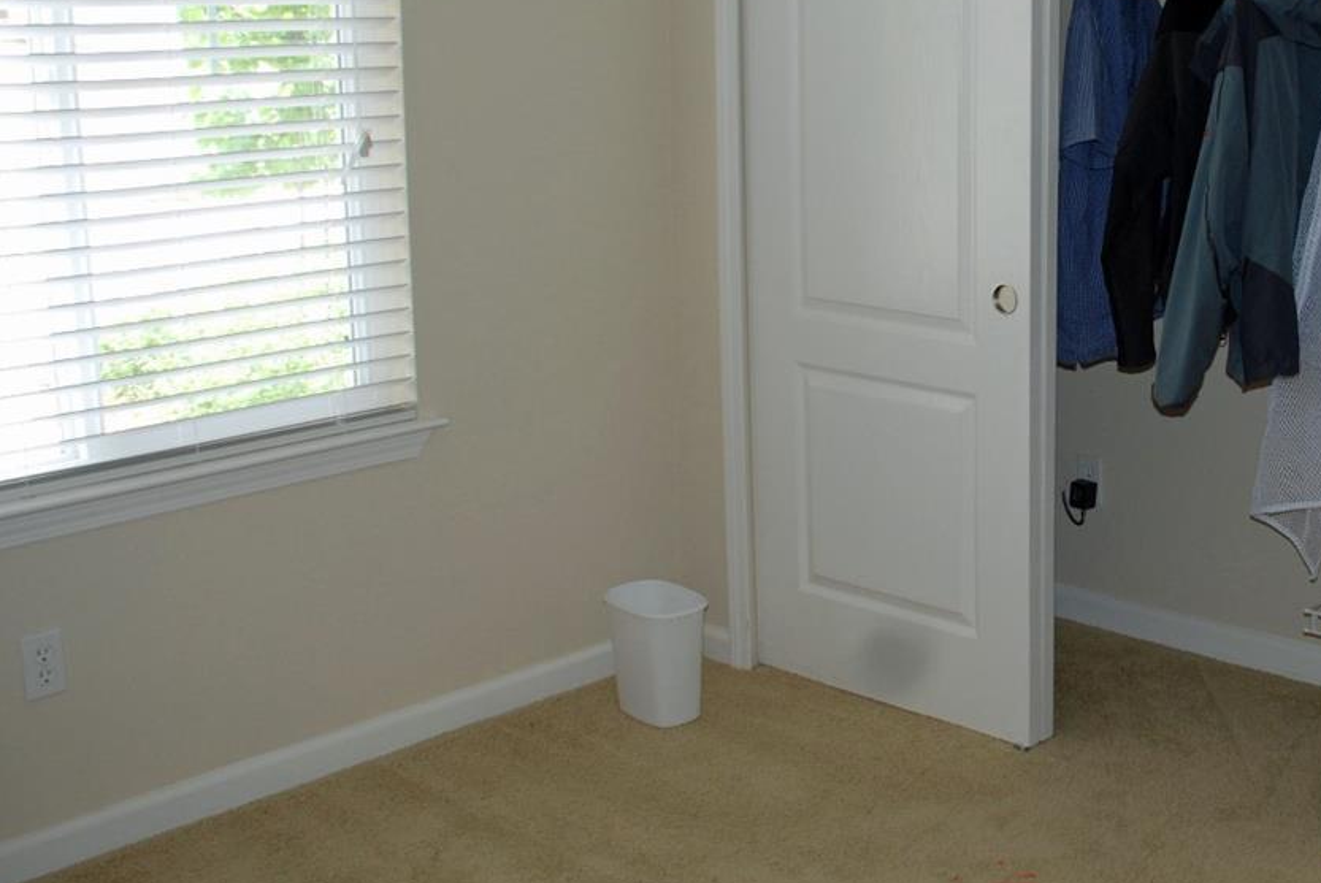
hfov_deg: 35.3
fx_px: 1983
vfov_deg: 25.0
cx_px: 1112
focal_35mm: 54
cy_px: 292
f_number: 3.8
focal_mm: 20
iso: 200
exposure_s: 1/60
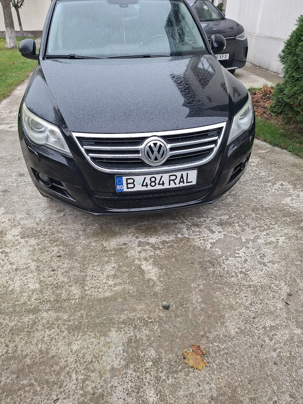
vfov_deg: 73.9
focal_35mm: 23
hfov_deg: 58.9
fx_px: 268
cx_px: 152
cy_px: 202
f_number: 1.8
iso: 100
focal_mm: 5.54
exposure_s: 1/100
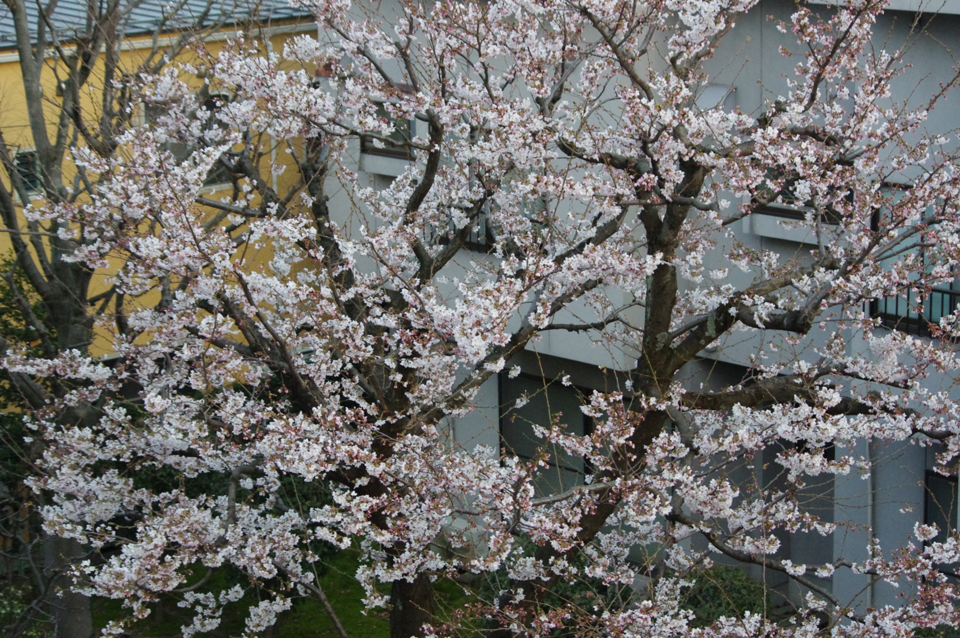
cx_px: 480
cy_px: 319
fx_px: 2184
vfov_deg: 16.6
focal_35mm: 82
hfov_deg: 24.8
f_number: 6.3
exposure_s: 1/100
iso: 1600
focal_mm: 55
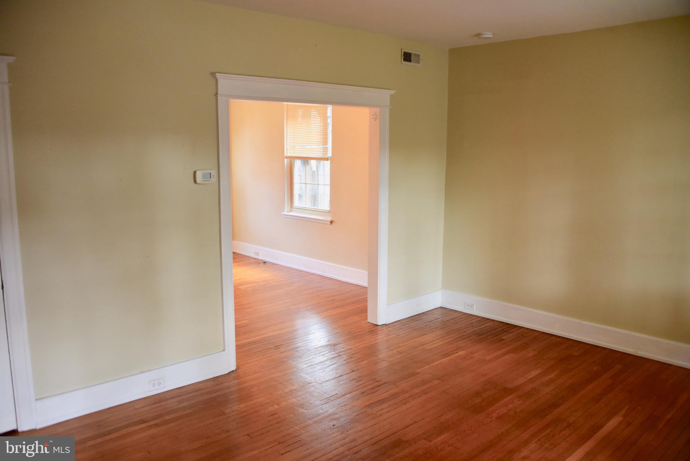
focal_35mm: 28
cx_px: 345
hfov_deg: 65.5
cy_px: 230
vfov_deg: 46.4
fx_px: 537
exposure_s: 1/60
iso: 800
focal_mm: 28
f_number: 4
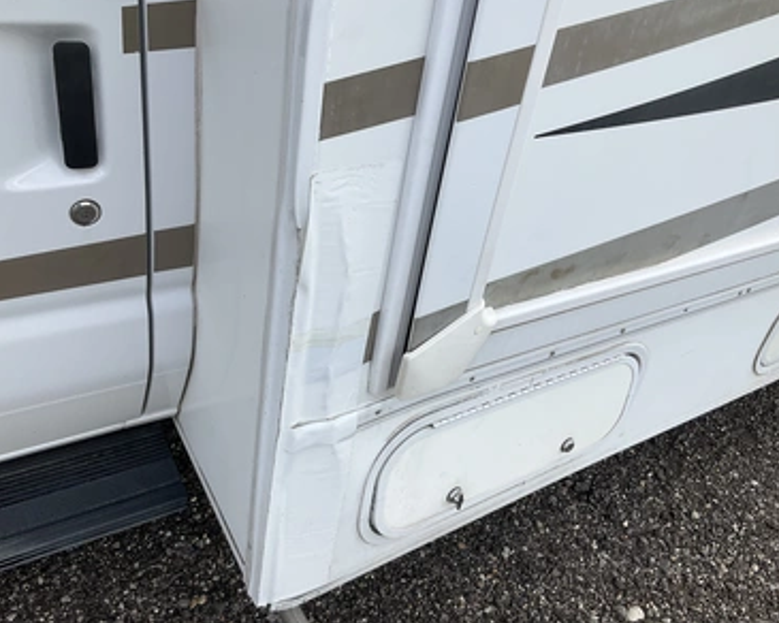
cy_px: 314
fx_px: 715
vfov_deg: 47.1
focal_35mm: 31
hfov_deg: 57.2
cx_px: 391
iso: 25
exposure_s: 1/1195
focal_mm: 3
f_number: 1.8
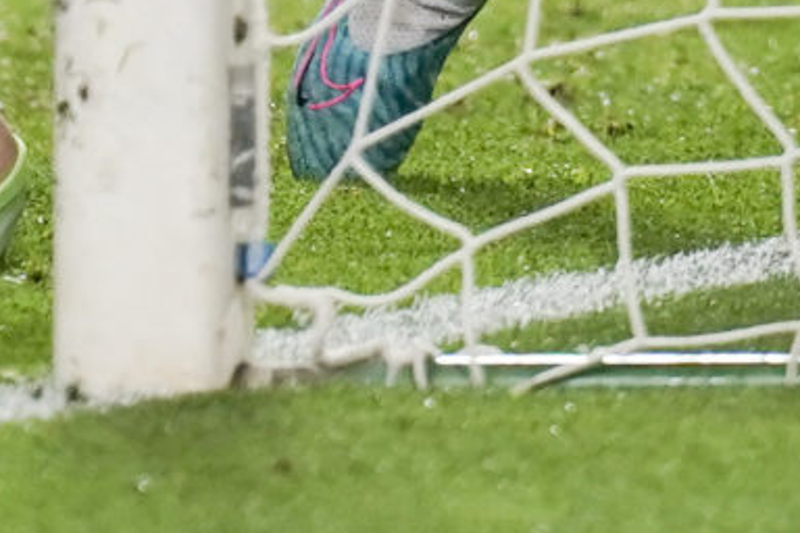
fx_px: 29664
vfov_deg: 1.0
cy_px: -1065
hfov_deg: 1.5
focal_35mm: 1335
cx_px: -435
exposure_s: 1/1600
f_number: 2.8
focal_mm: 200
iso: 1600
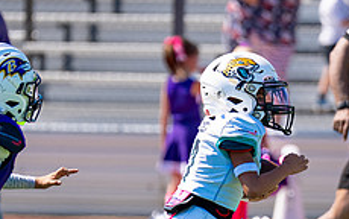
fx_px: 7432
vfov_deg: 1.7
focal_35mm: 781
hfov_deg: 2.7
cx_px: 263
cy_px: 161
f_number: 2.8
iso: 100
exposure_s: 1/2000
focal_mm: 200
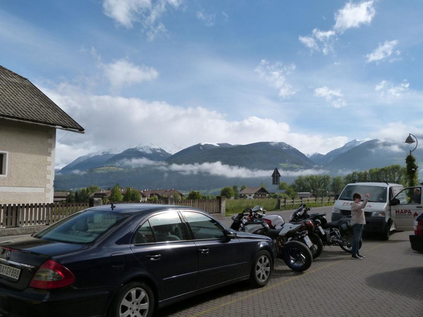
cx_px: 212
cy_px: 158
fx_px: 391
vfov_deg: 44.2
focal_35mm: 32
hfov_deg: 56.8
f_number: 5.6
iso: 160
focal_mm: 5.6
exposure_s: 1/800
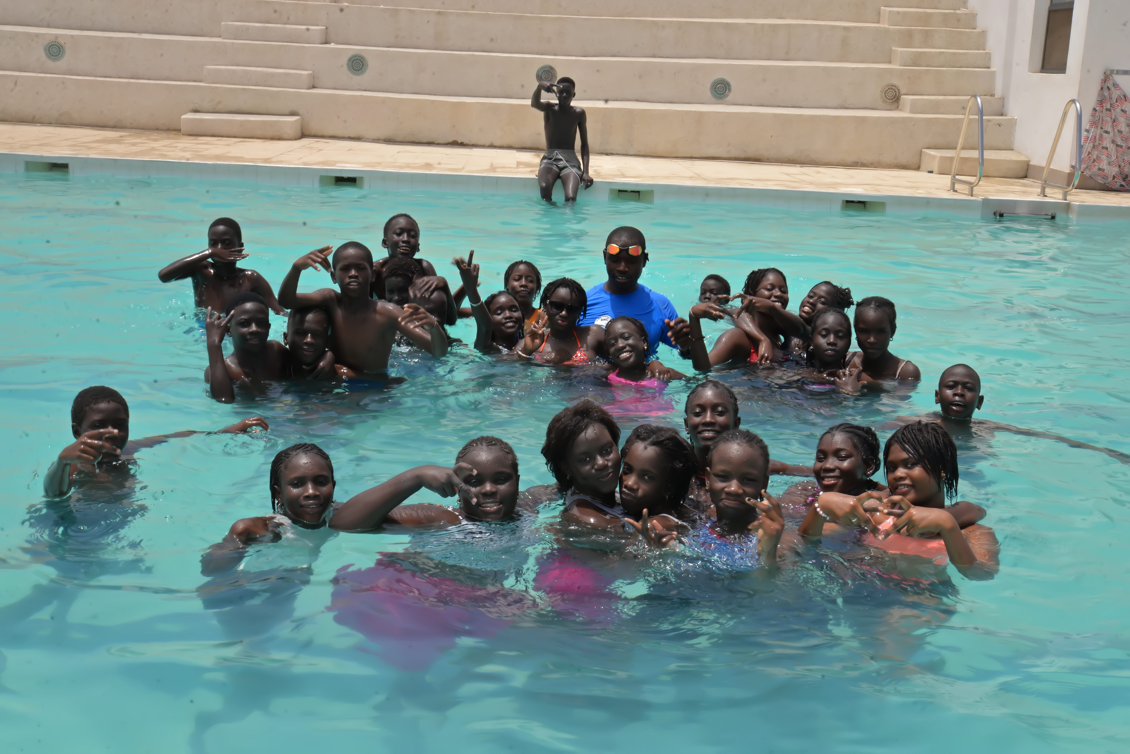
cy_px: 377
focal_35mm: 46
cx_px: 565
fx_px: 1444
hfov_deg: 42.7
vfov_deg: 29.3
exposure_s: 1/100
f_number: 20
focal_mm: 46
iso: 200
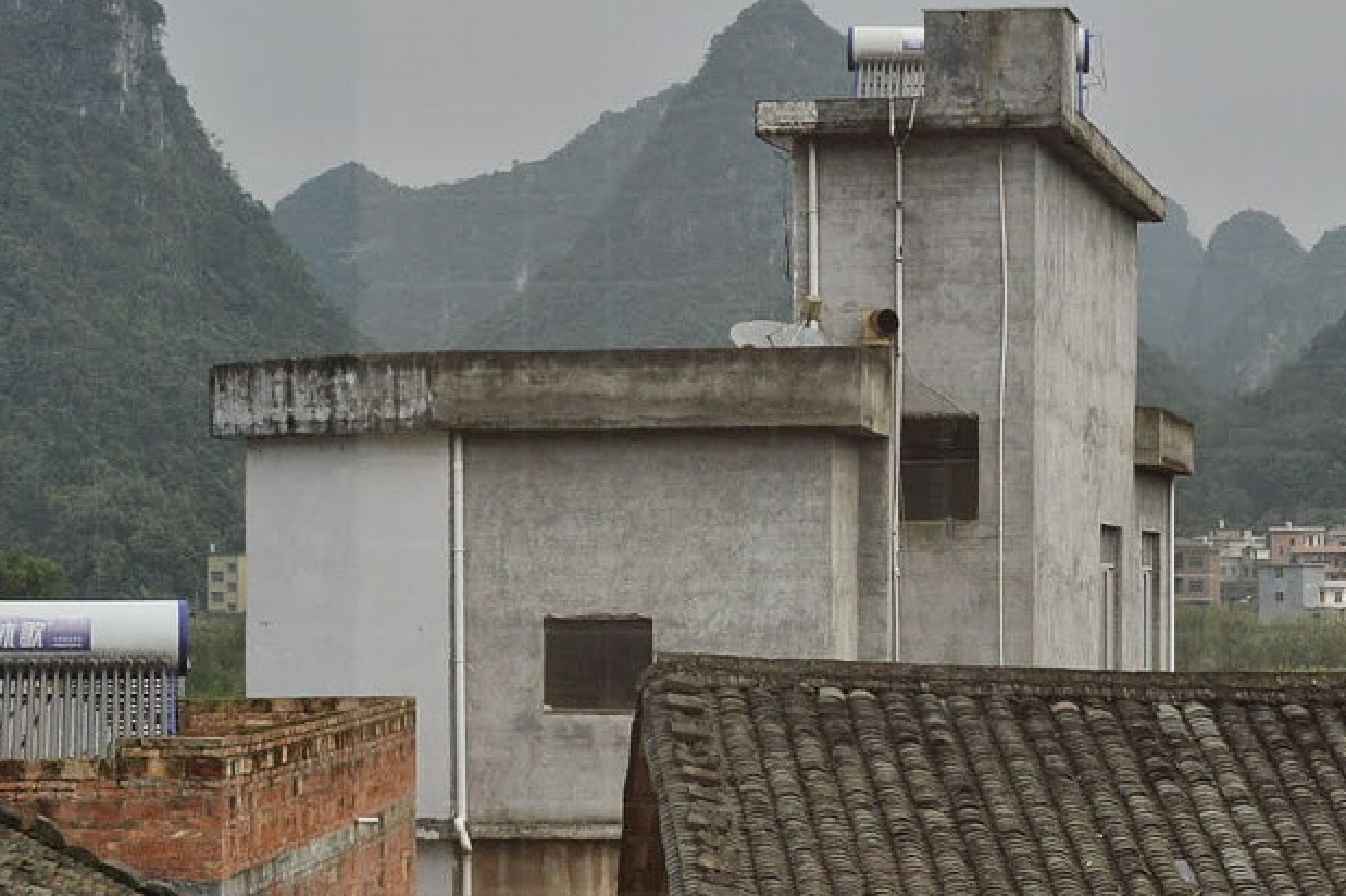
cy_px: 552
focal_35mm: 93
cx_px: 1065
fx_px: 3475
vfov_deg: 14.7
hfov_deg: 21.7
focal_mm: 24
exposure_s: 1/4000
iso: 400
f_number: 4.5
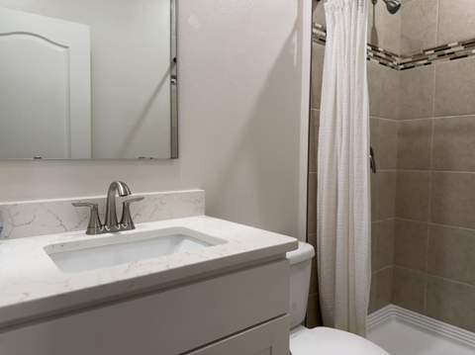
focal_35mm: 24
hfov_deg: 71.7
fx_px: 329
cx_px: 238
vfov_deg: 56.7
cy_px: 178
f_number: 1.78
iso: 200
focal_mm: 6.76
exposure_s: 1/120
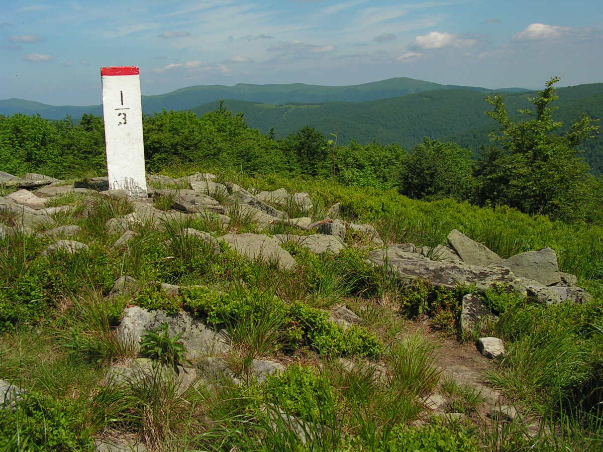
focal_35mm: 44
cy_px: 226
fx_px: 766
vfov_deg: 32.9
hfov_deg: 42.9
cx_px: 302
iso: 64
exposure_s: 1/1250
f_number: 3.2
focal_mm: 7.4
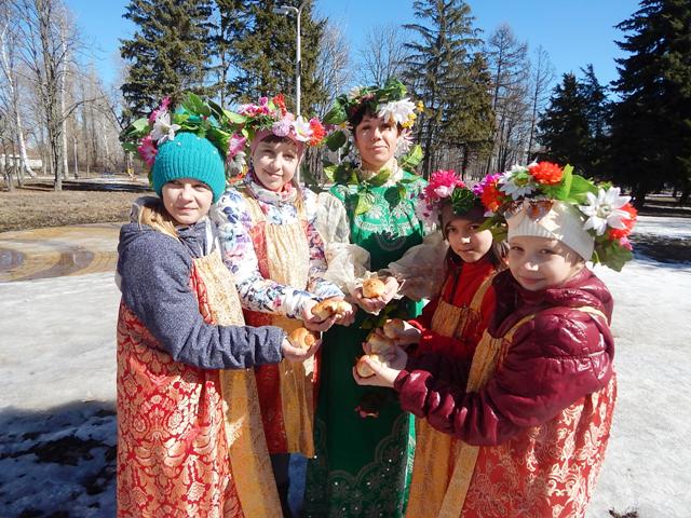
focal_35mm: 23
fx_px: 459
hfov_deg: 73.9
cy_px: 259
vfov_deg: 58.9
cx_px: 346
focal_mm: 4
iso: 125
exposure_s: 1/1000
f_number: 3
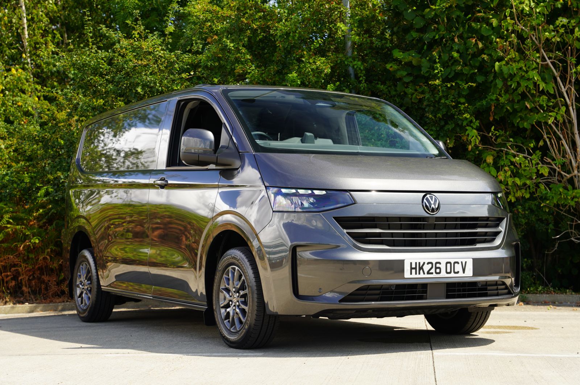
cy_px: 192
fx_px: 1013
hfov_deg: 32.0
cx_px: 290
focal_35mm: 63
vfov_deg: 21.6
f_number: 5
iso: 100
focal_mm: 62.9
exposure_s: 1/100
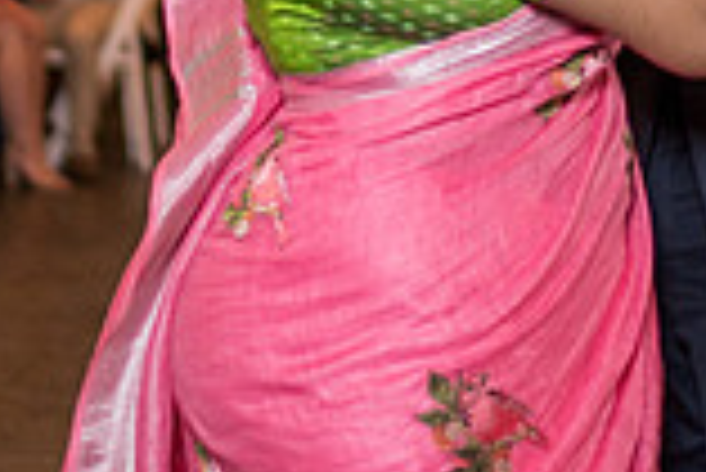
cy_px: -326
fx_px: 3062
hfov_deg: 13.1
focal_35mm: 156
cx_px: 614
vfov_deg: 8.5
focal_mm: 35
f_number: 1.4
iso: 250
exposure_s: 1/200
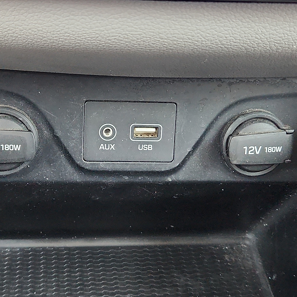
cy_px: 153
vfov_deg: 57.3
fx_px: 272
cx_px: 119
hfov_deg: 56.9
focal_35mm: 28
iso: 709
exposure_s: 1/59.2
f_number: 1.8
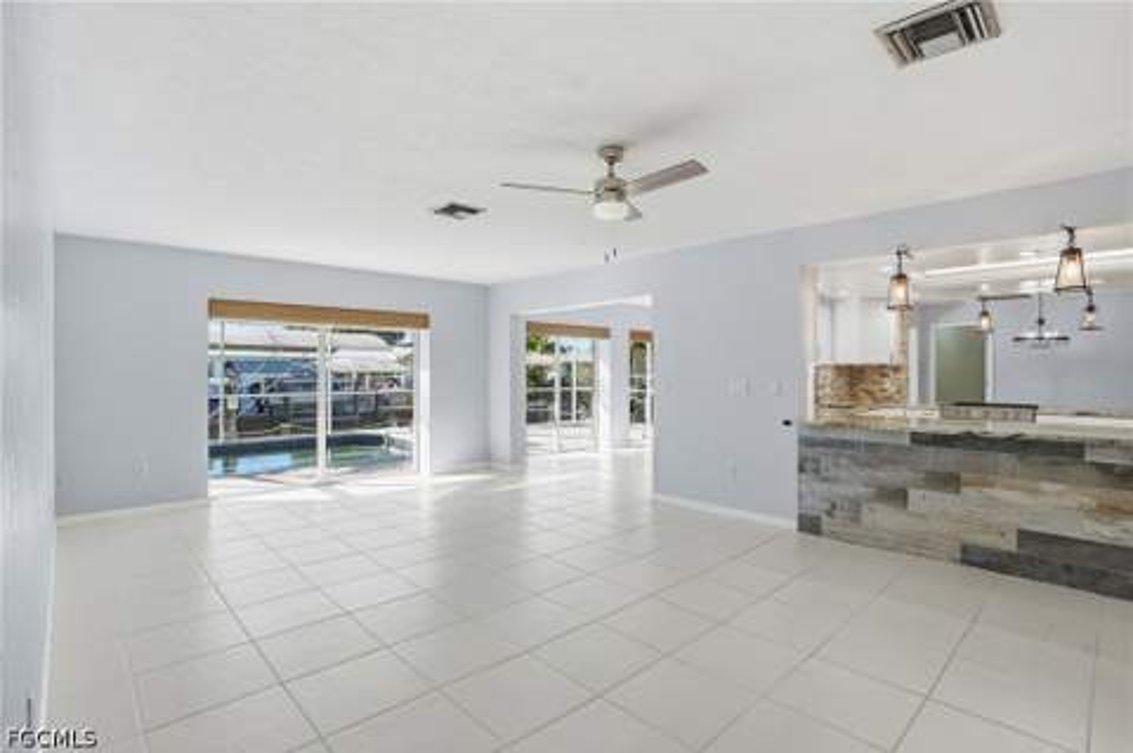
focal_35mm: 17
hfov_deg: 93.3
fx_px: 534
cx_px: 566
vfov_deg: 70.3
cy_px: 376
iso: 200
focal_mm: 17
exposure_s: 1/200
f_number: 9
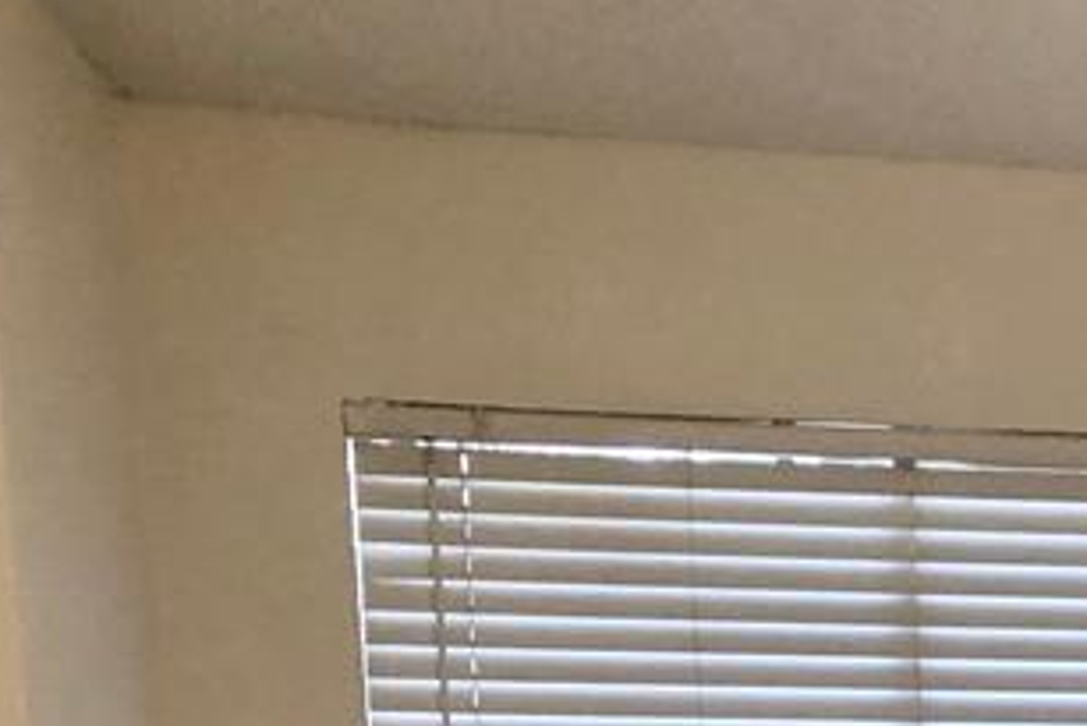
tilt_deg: -7.5
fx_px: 2930
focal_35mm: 97
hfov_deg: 18.3
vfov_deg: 12.8
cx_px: 1703
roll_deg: +0.6
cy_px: 1332
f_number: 1.8
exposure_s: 1/15
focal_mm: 3.99
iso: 40
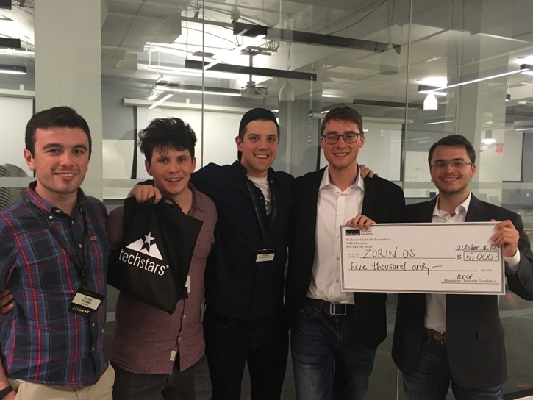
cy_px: 201
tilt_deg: -3.0
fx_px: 493
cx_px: 262
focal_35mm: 32
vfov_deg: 44.2
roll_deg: -0.5
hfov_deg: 56.8
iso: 250
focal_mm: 4.15
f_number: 2.2
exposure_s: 1/30
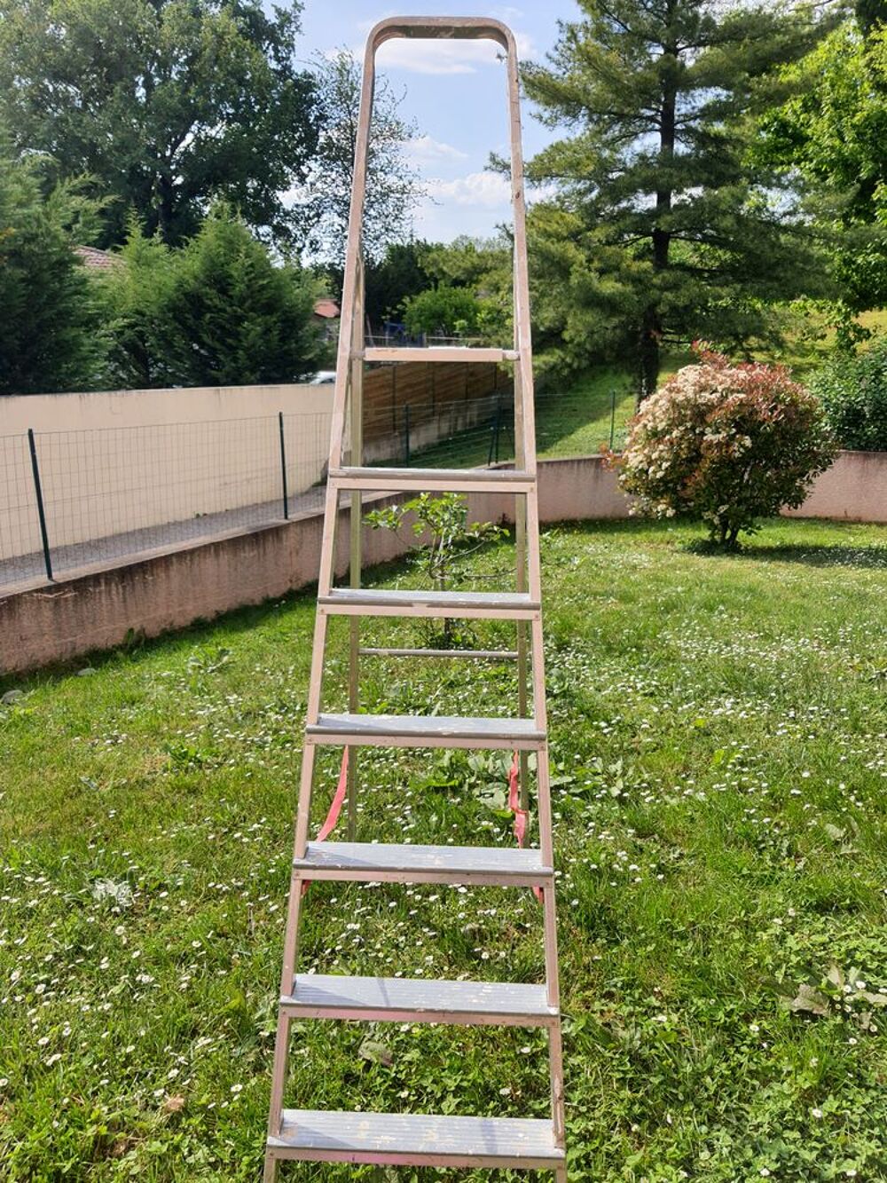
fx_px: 888
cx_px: 444
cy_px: 592
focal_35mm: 26
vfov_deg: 67.3
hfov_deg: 53.1
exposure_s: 1/1852
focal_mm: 4.32
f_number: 1.7
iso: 50
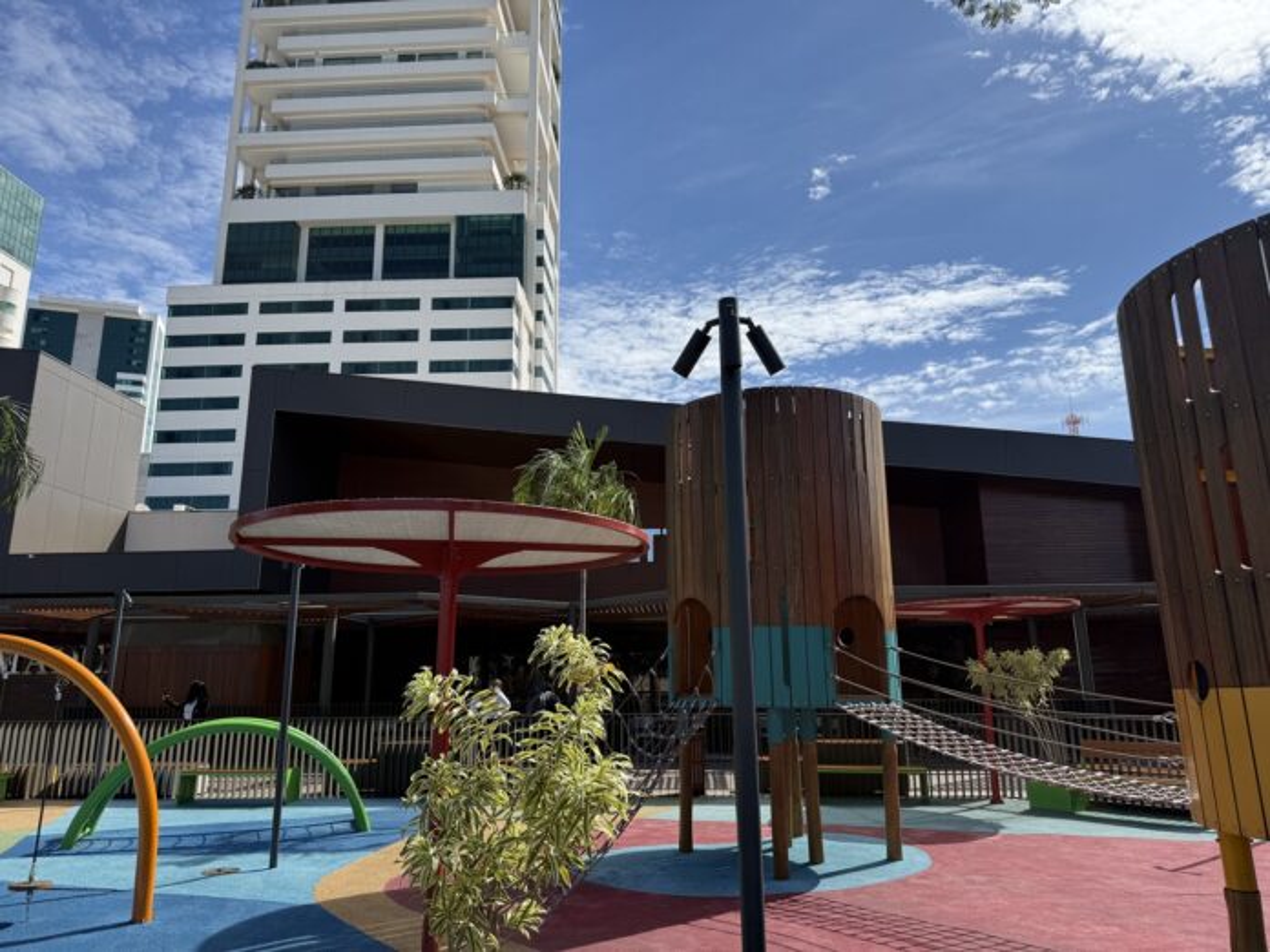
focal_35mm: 24
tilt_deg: +13.2
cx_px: 635
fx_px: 881
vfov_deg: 56.8
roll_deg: +0.0
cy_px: 476
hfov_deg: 71.6
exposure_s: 1/5319
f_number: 1.78
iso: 80
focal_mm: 6.76
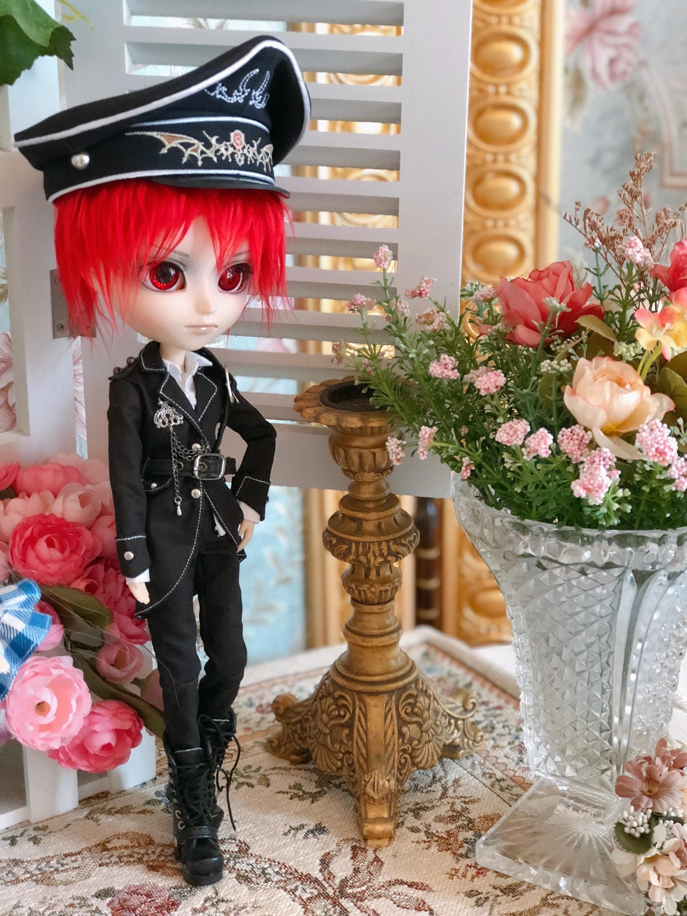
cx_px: 344
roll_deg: +1.1
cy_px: 458
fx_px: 1508
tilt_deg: -20.5
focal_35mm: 57
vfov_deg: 33.8
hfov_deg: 25.7
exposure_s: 1/60
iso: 500
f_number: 2.8
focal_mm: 6.6
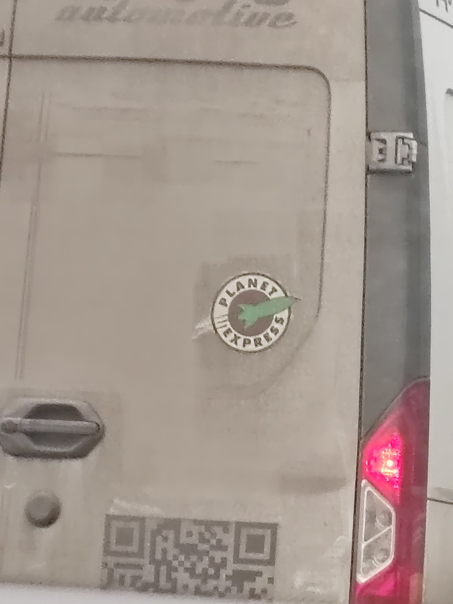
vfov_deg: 7.3
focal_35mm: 270
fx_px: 4711
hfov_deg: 5.5
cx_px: 226
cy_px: 302
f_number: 1.9
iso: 160
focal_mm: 6.12
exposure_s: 1/100
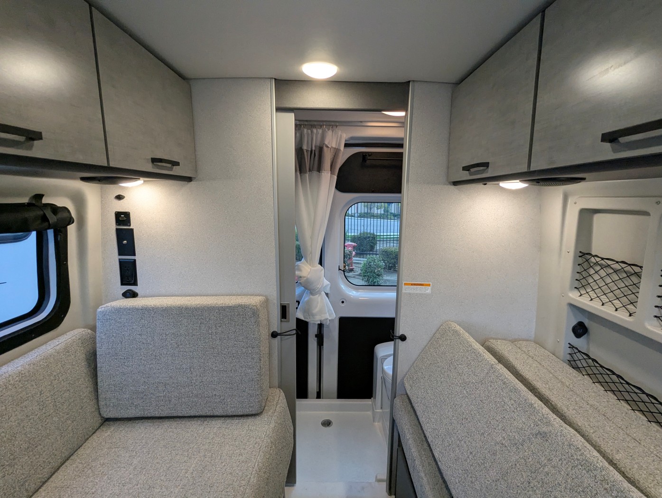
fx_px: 306
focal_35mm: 16
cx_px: 331
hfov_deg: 94.4
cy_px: 249
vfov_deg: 78.2
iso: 235
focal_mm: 2.35
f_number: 2.2
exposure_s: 1/252
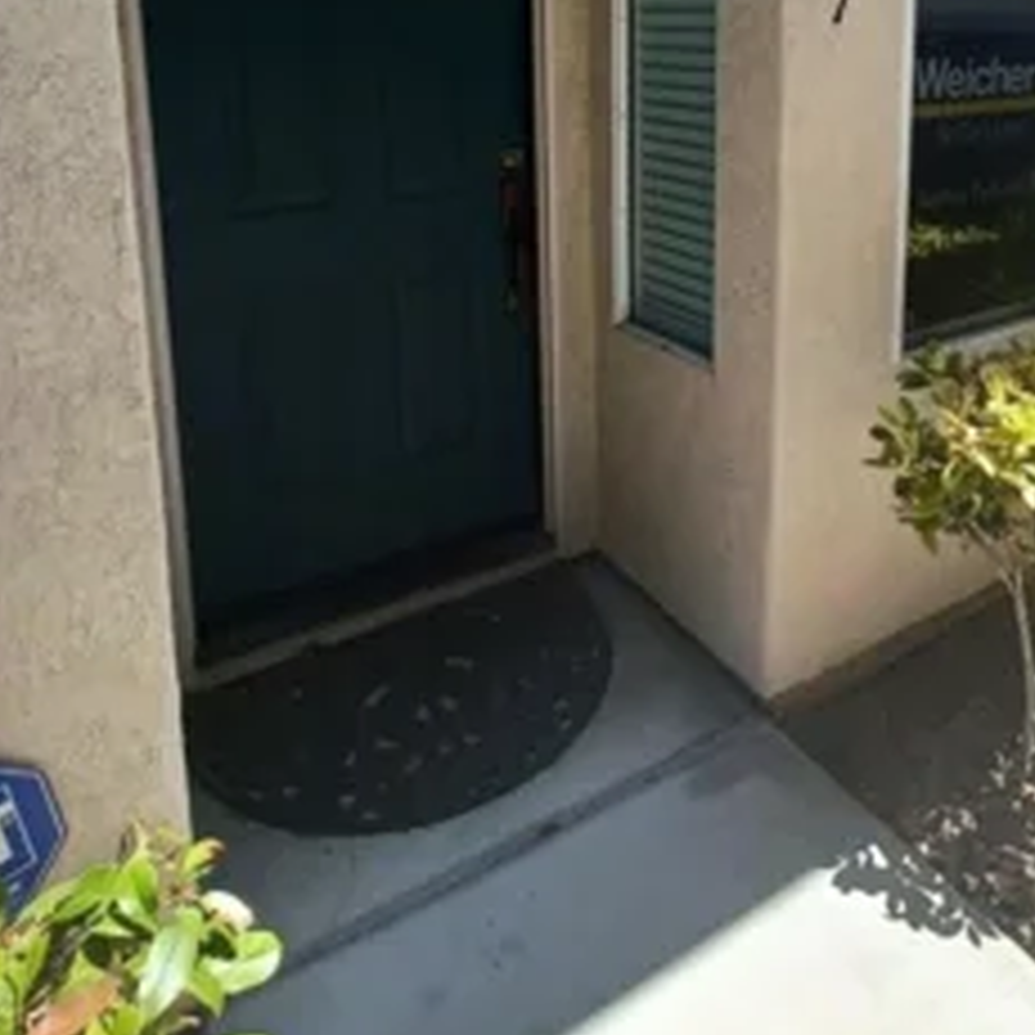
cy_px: 189
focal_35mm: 28
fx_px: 947
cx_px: 706
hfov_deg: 55.8
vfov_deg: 53.1
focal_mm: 1.42
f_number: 2.2
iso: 40
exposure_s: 1/652
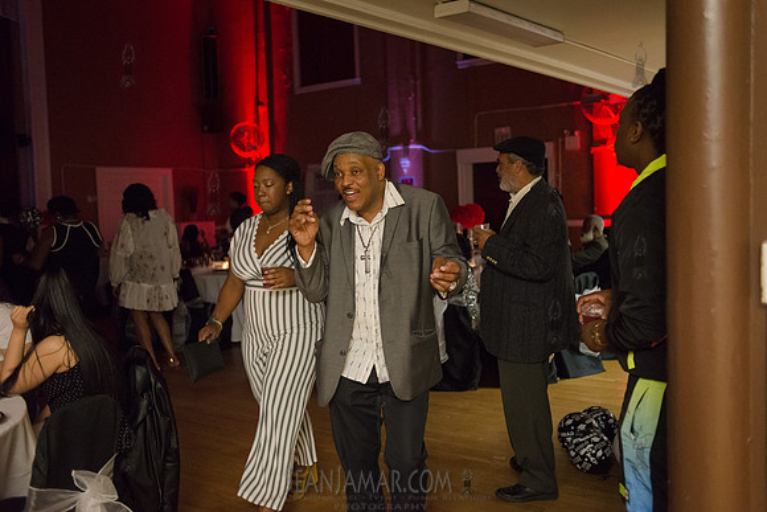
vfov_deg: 37.9
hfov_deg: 54.4
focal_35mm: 35
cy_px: 256
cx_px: 384
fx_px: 746
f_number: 2.8
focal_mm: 35
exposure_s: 1/125
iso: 4000
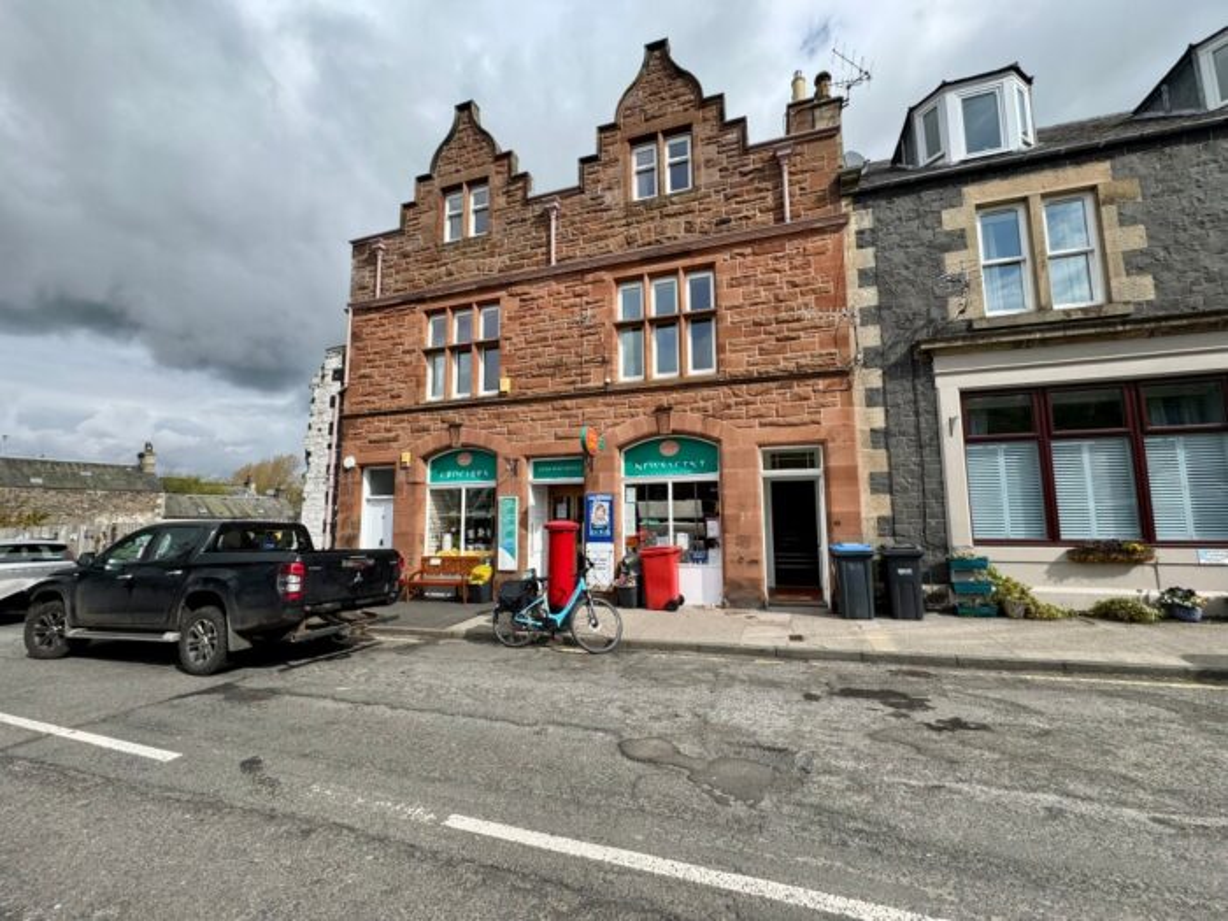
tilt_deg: +7.6
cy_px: 460
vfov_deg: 85.7
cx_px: 614
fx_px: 497
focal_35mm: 14
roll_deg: +0.7
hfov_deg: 102.1
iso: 50
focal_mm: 2.22
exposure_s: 1/1477
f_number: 2.2
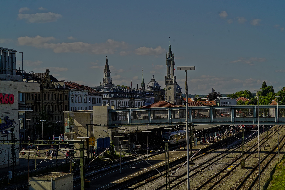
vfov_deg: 19.5
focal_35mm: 70
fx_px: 554
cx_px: 142
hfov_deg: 28.8
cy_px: 95
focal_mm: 70
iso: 2000
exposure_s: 1/2000
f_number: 11
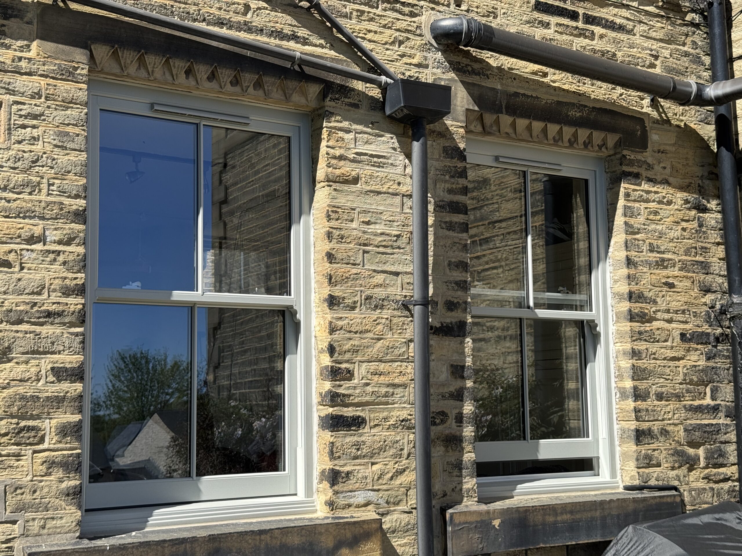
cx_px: 371
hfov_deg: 39.7
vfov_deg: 30.3
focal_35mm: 48
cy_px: 278
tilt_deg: +7.2
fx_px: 1029
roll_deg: +1.3
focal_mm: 6.76
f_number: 1.78
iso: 64
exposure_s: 1/2513
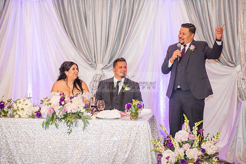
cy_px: 82
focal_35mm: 73
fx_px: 496
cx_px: 123
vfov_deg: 18.8
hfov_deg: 27.9
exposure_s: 1/160
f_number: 3.5
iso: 1600
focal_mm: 70
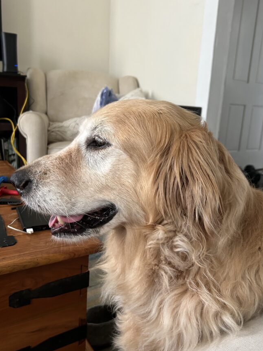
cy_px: 182
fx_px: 314
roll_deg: -4.1
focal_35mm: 31
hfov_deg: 45.2
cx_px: 156
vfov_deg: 58.3
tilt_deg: -13.7
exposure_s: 1/60
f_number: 1.5
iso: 320
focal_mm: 5.7
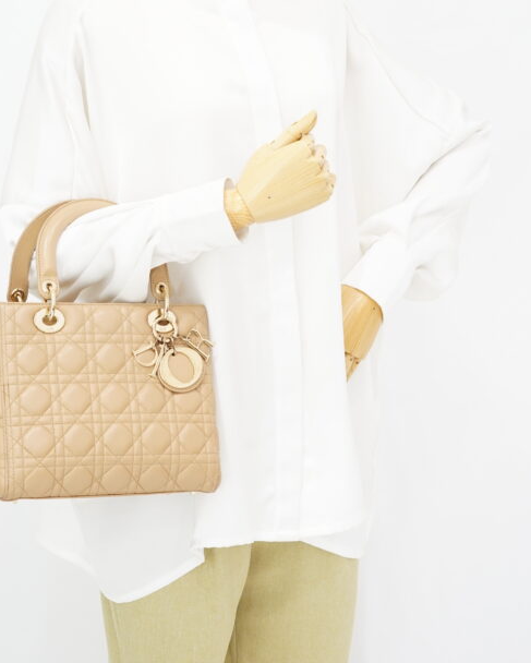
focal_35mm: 79
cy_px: 218
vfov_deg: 24.0
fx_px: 1551
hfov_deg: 19.4
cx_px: 192
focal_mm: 50
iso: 640
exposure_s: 1/6
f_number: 6.3
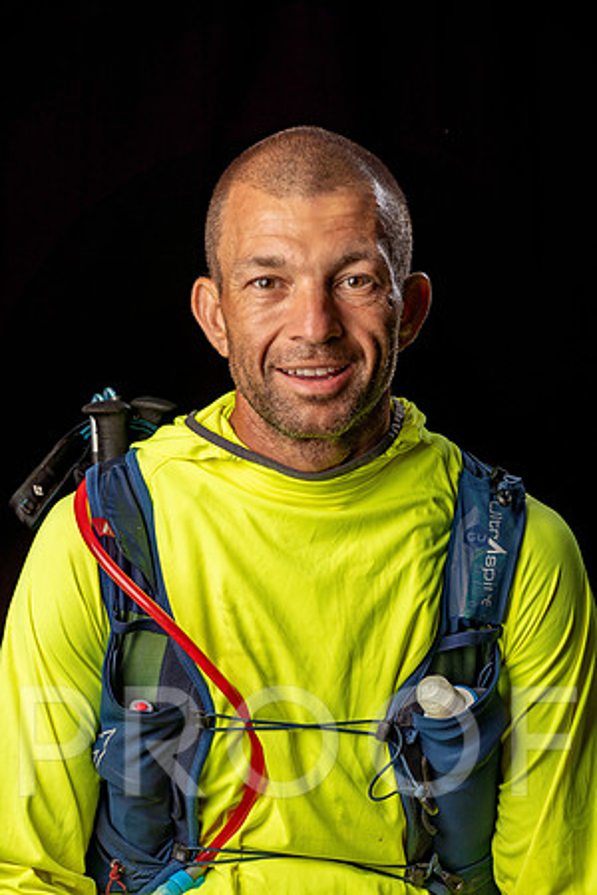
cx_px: 298
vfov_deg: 23.9
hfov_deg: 16.1
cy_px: 448
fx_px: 2114
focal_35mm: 85
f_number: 5.6
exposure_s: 1/200
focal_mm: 85
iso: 100
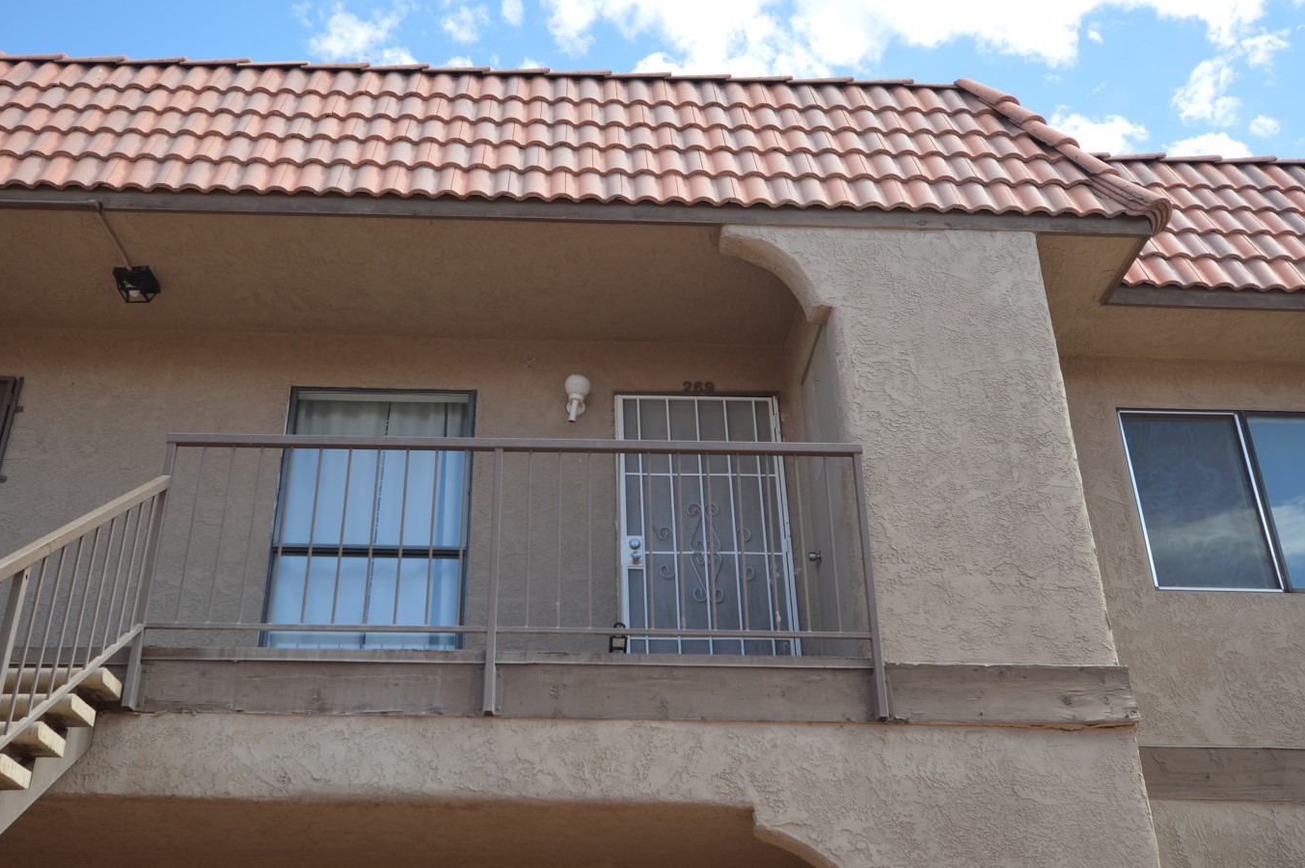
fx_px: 1304
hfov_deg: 53.0
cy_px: 469
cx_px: 578
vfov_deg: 36.8
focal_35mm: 36
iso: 100
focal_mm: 20
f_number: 6.3
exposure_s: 1/160
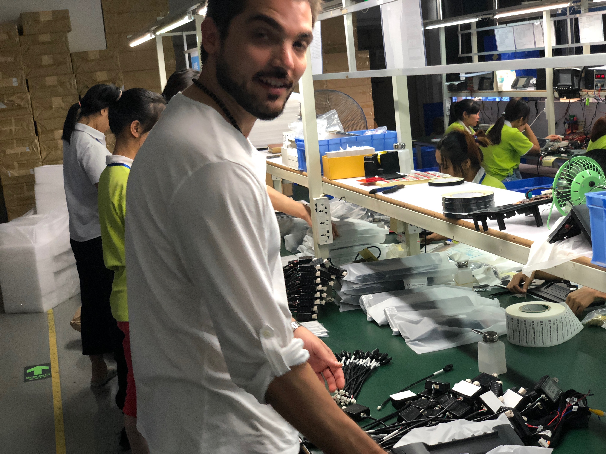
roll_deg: +4.5
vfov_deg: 28.0
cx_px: 303
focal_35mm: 52
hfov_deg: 36.8
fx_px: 910
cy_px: 227
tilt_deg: -10.2
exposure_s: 1/33
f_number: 2.4
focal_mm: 6
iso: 100
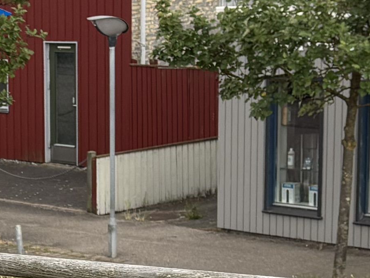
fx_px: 1742
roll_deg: +3.5
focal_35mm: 163
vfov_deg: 8.9
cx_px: -210
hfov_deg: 11.5
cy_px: 408
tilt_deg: -15.3
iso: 50
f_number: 1.6
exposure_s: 1/634
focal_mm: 5.96
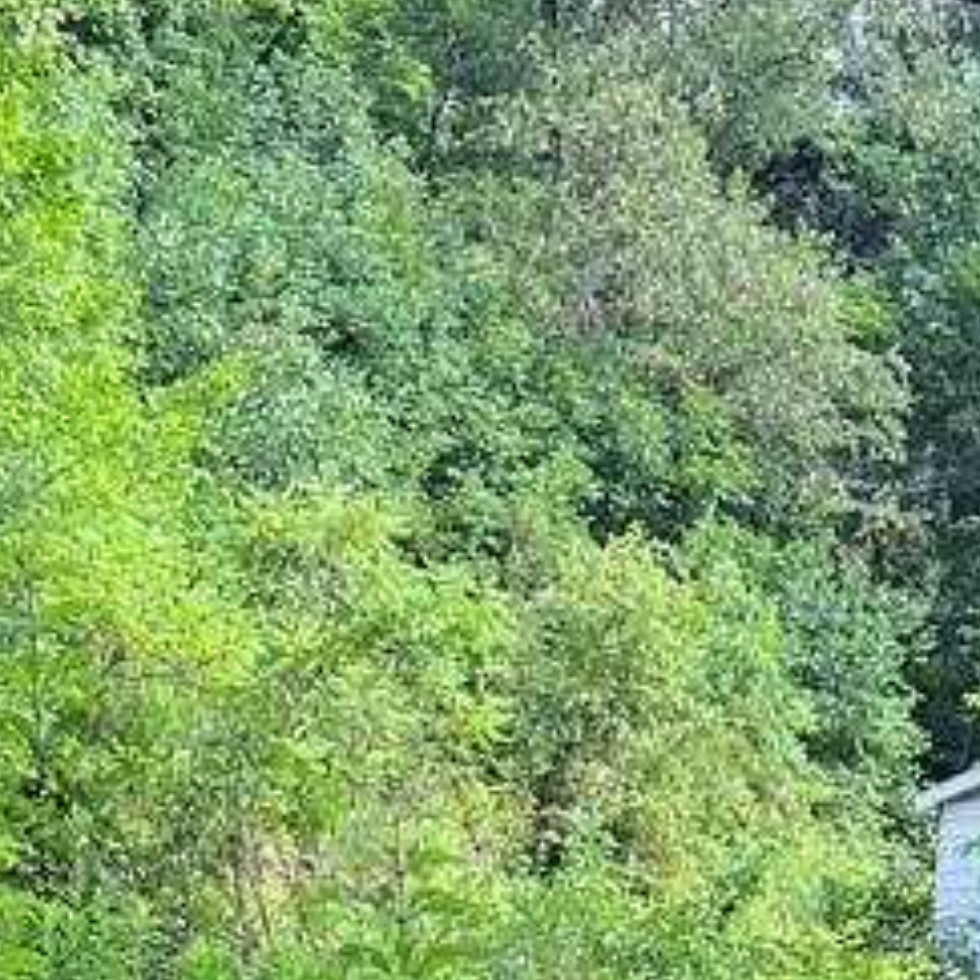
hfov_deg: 17.9
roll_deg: +0.6
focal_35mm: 97
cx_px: 601
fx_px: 3107
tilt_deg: -12.9
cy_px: 1766
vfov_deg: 15.4
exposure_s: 1/359
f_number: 1.5
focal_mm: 5.7
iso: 50
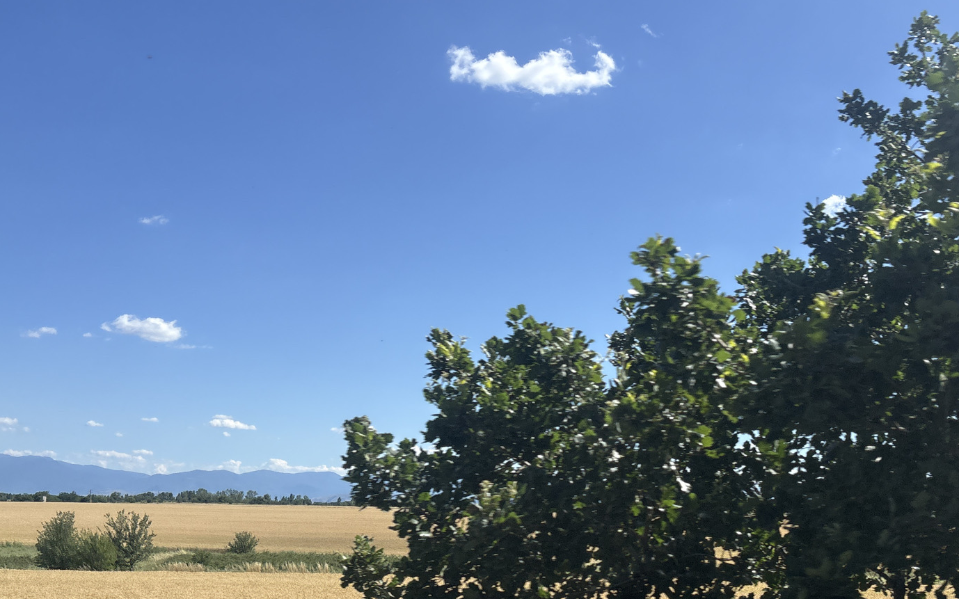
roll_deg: -2.5
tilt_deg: +0.7
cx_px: 615
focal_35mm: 40
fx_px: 1045
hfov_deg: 48.7
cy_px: 436
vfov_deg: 31.5
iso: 50
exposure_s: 1/1901
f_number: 1.6
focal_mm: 5.96
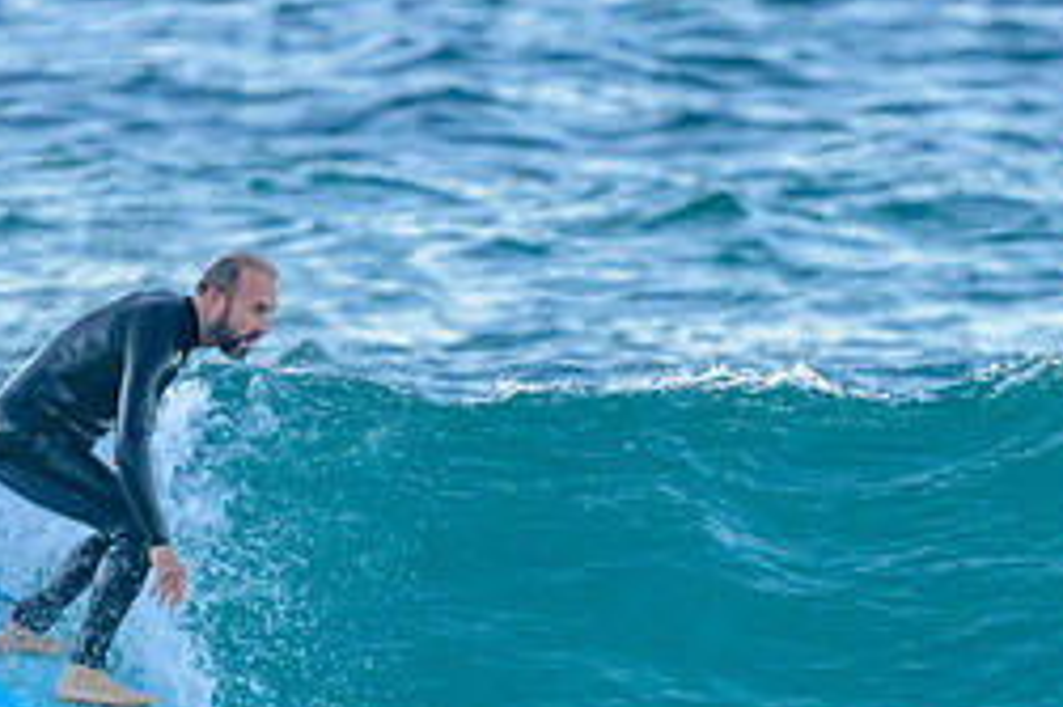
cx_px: 448
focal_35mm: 2407
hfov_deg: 0.9
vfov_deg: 0.6
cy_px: 590
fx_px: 71024
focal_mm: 800
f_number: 6.3
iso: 2800
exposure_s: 1/1250
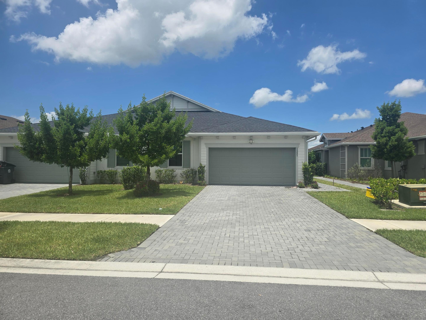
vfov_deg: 58.9
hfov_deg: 73.9
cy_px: 160
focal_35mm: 23
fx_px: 283
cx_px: 213
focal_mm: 6.3
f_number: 1.7
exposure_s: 1/1343
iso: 12
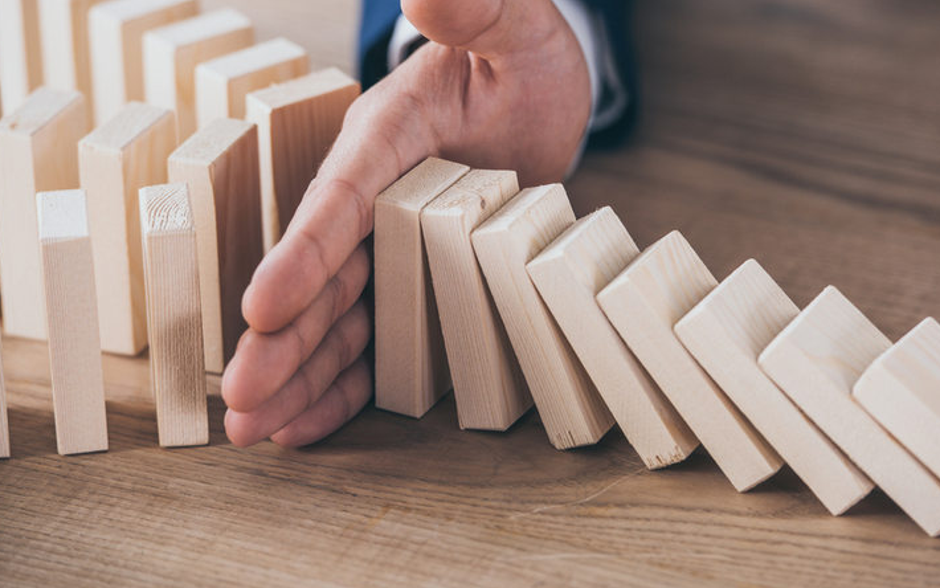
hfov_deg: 10.4
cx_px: 502
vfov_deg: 6.5
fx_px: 5150
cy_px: 246
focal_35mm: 201
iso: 200
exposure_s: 1/200
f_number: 4
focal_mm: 175
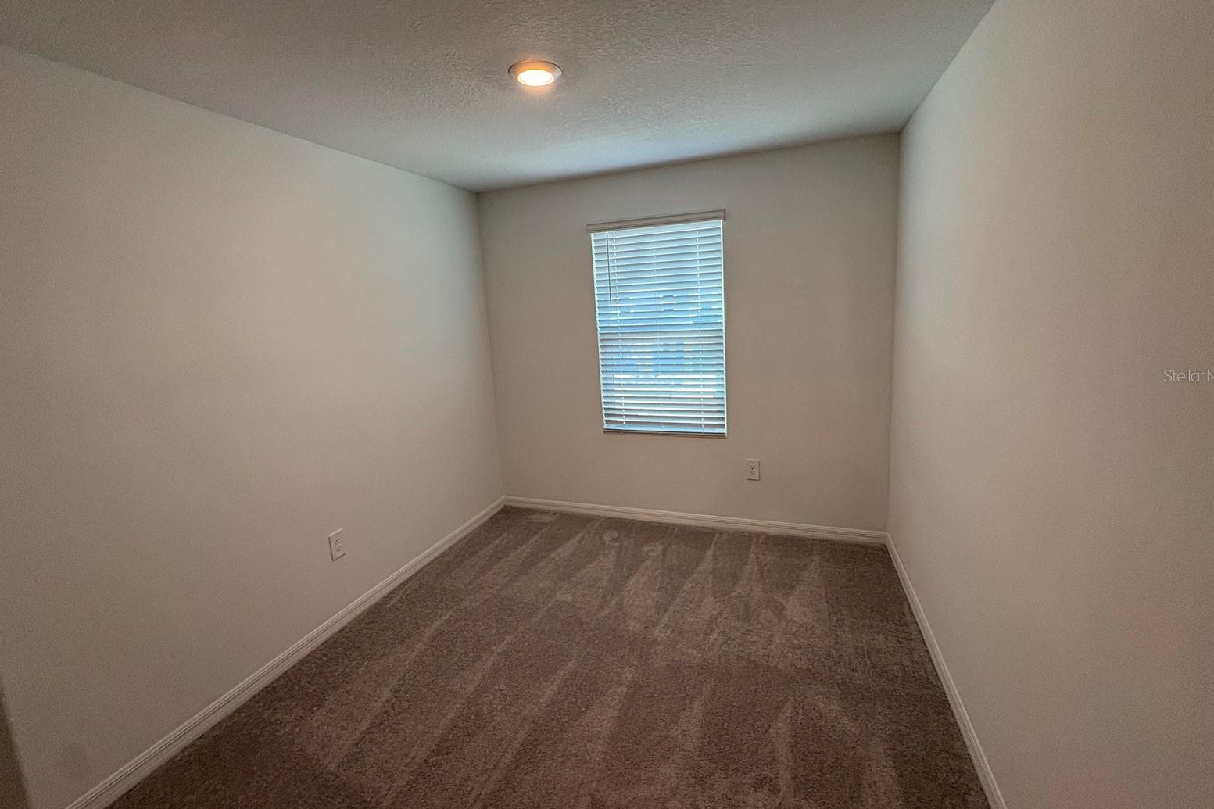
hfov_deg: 100.4
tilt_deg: -8.1
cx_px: 612
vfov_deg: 77.2
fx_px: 506
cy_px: 375
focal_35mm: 15
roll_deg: +3.9
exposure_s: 1/120
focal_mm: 2.22
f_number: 2.2
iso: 125
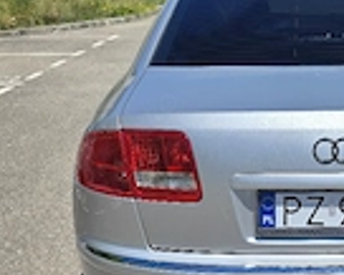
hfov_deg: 27.1
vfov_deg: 23.1
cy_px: 182
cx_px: 344
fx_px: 672
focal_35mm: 66
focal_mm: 6.3
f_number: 1.7
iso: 12
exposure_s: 1/1250
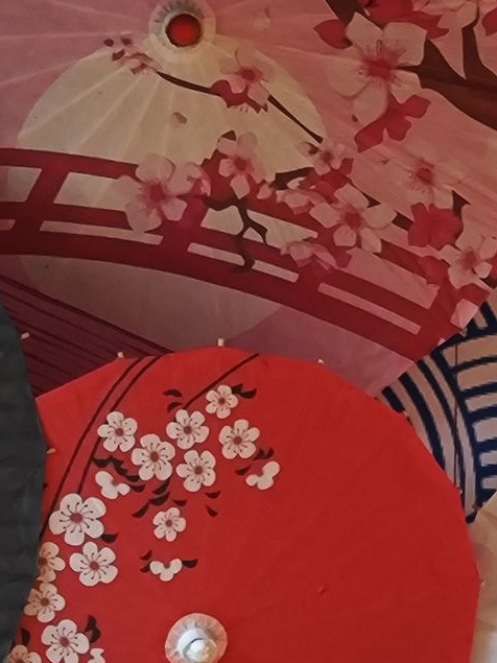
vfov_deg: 3.3
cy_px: 316
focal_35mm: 605
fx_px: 11586
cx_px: 557
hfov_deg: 2.5
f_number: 3
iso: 1000
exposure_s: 1/58.1
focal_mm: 19.4
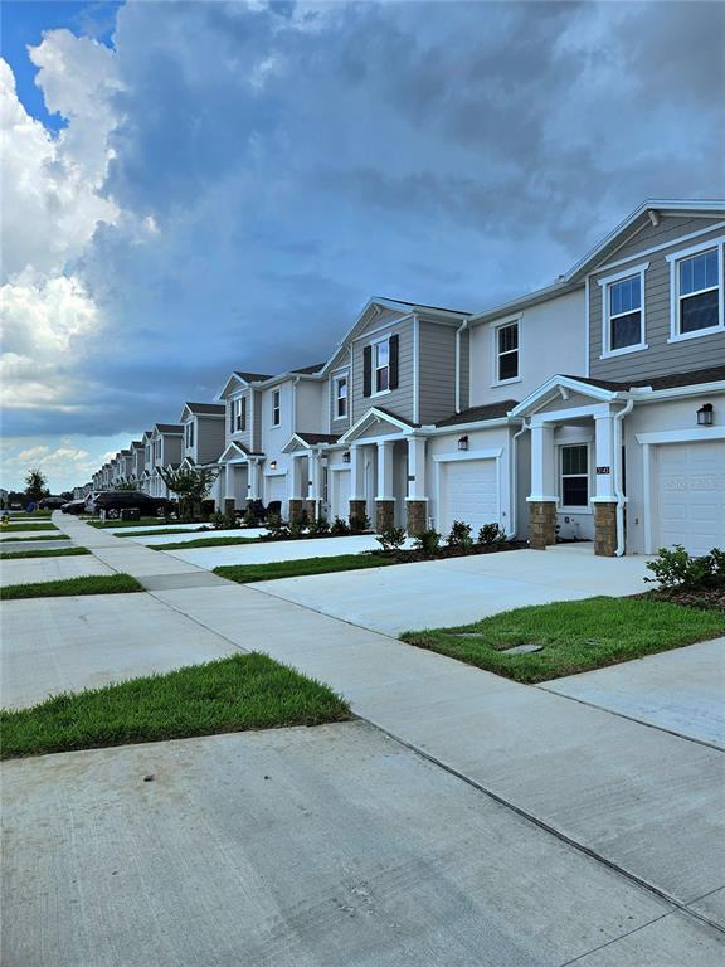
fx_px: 642
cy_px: 484
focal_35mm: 23
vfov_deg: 73.9
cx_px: 362
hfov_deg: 58.9
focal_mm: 5.4
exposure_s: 1/2000
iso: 25
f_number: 1.8
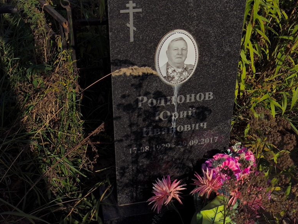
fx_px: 448
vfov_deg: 28.1
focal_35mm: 52
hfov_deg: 36.8
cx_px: 153
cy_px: 108
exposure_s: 1/3604
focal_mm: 4.71
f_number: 1.7
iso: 50
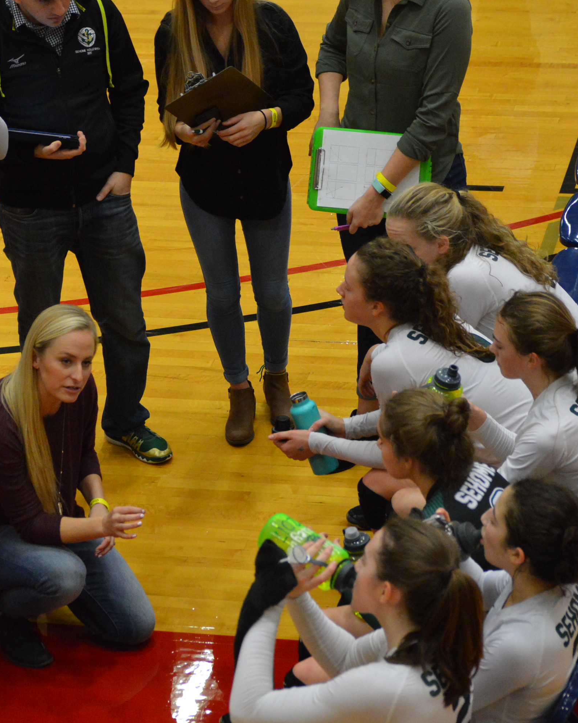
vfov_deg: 13.8
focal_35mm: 140
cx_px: 143
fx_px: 2994
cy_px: 361
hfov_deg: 11.0
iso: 3200
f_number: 4
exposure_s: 1/250
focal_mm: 66
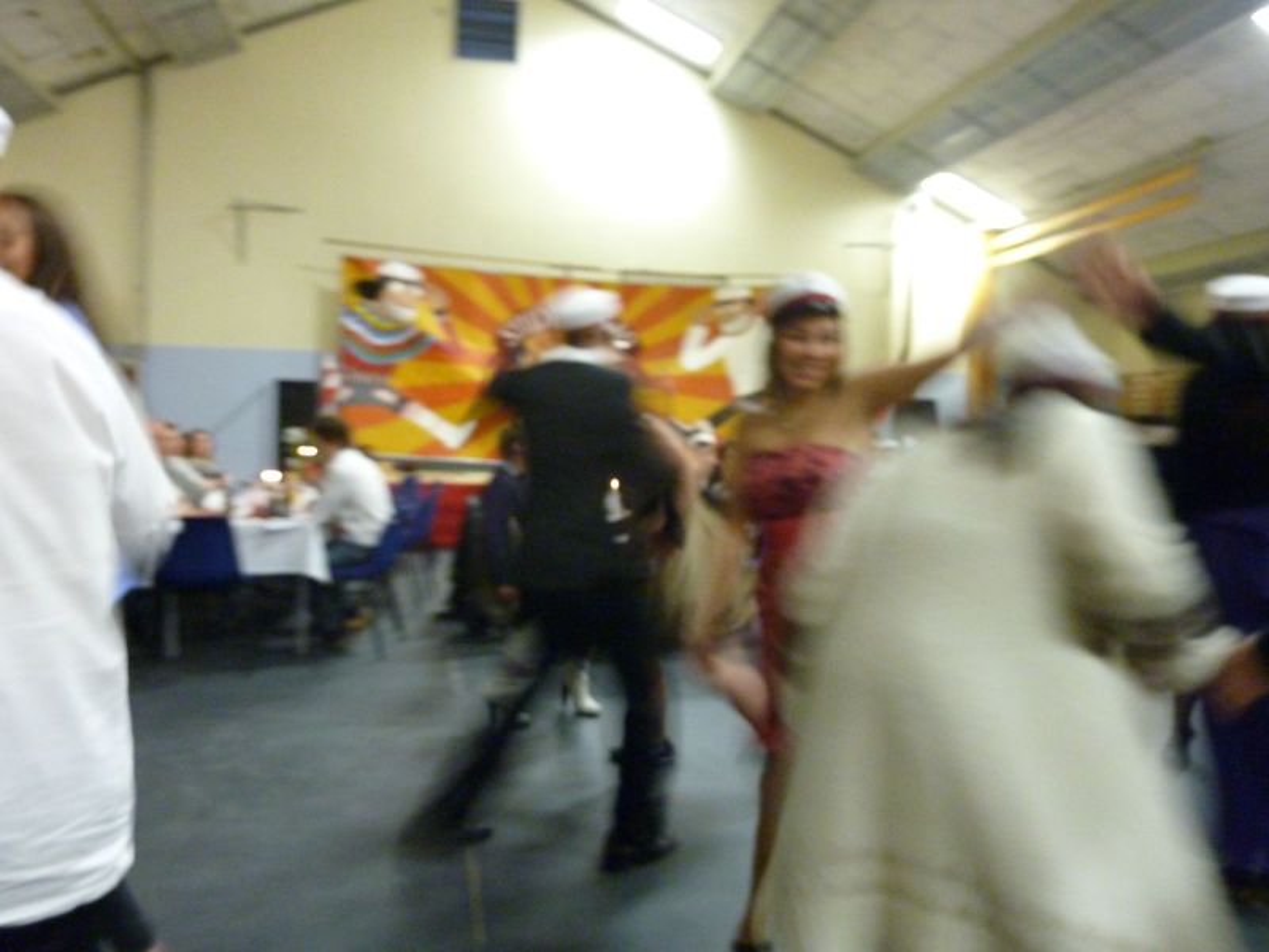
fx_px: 916
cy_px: 476
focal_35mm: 25
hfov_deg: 69.4
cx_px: 634
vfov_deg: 54.9
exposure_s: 1/8
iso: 400
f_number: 3.3
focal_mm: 4.1
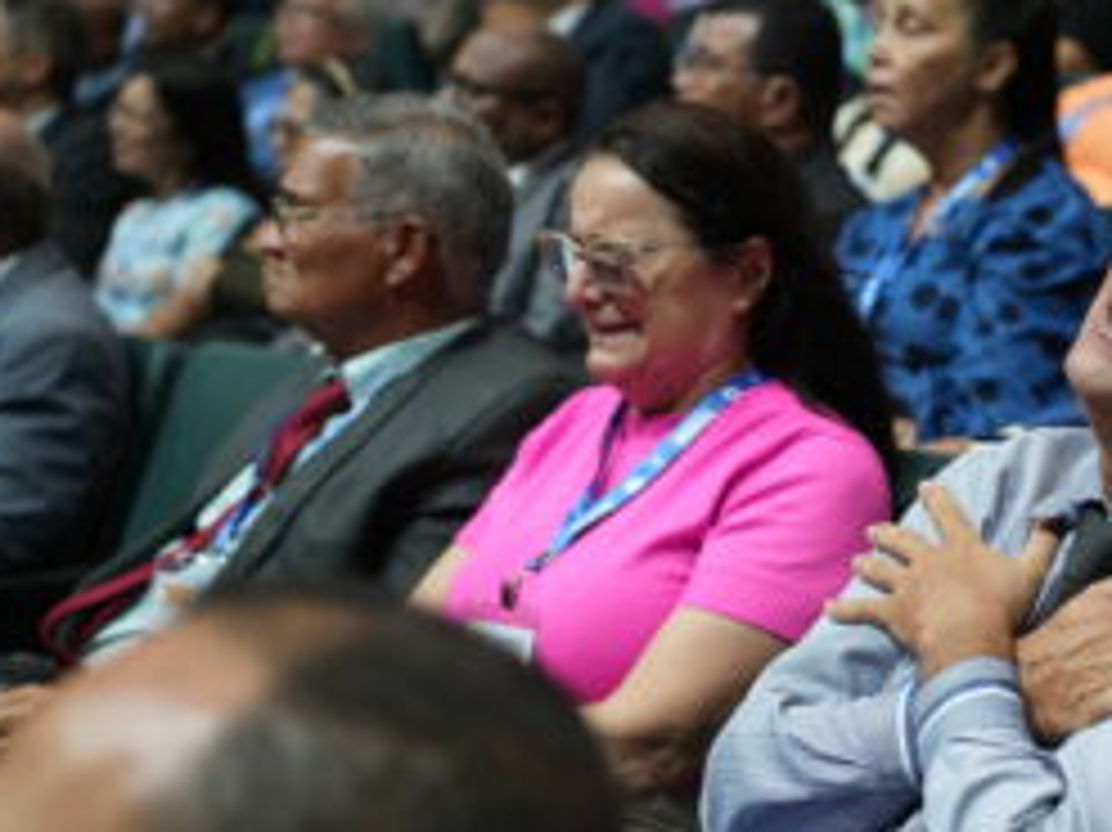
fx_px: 2697
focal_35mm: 84
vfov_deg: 17.5
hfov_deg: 22.8
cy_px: 549
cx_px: 950
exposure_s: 1/100
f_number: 2.8
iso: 2500
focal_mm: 48
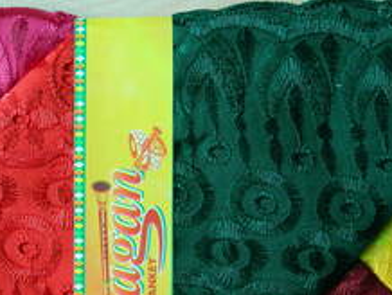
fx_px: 1066
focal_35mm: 94
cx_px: 133
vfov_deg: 15.6
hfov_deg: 20.8
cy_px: 237
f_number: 3.5
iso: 140
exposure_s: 1/40
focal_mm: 7.3
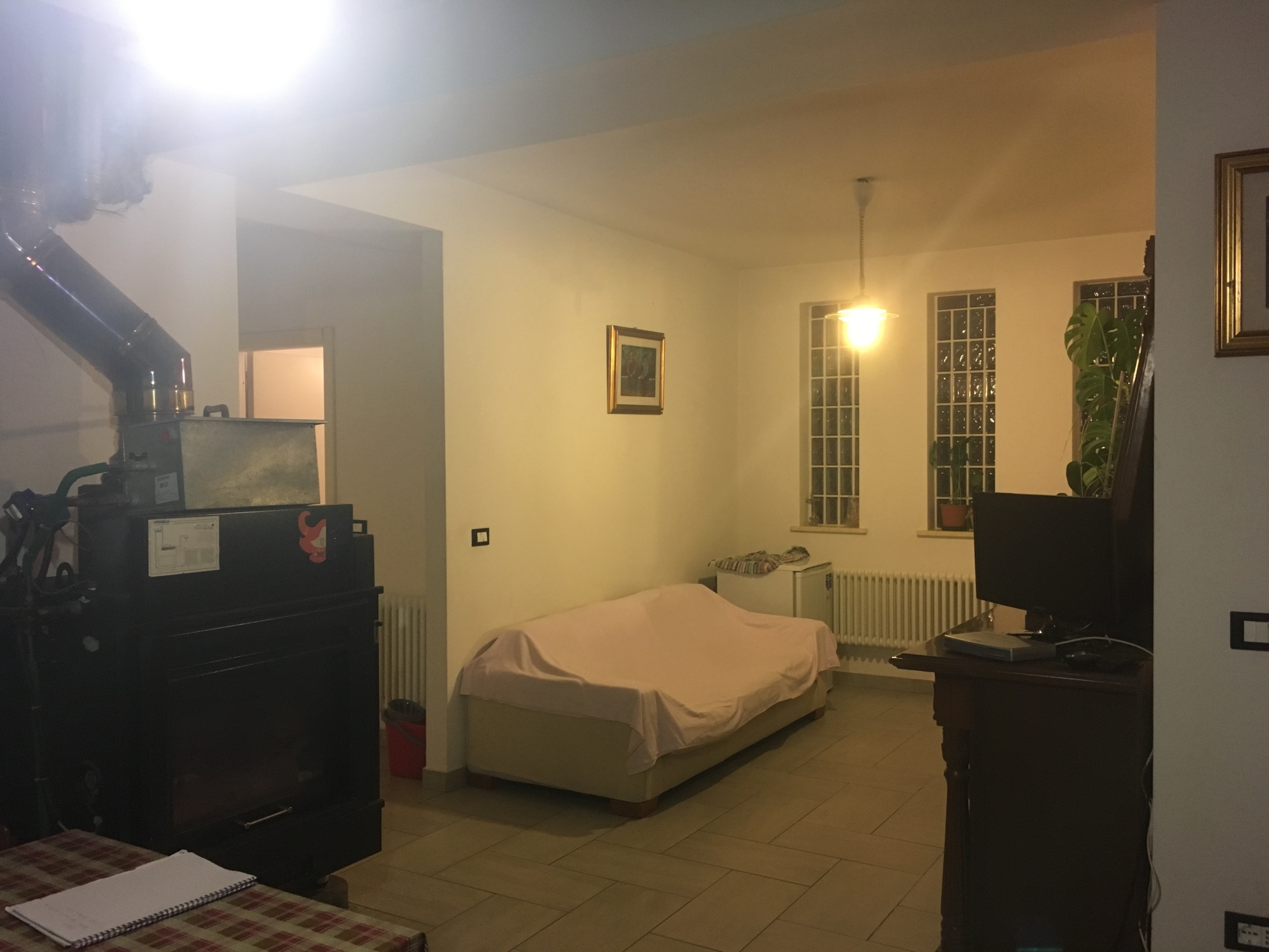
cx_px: 634
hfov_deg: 61.7
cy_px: 476
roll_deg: +1.2
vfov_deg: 48.2
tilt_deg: -2.1
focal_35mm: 29
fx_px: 1063
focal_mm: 4.15
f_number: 2.2
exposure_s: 1/33
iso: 200
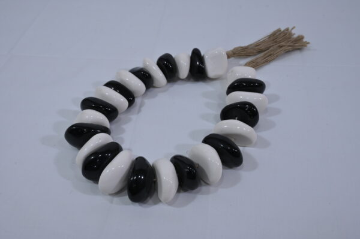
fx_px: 380
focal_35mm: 38
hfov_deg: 50.7
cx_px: 180
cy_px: 120
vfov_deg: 35.0
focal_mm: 38
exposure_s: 1/125
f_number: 10
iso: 640
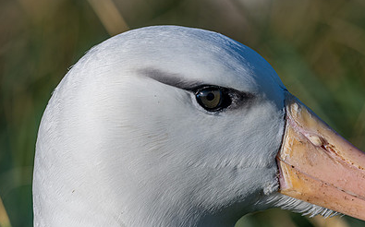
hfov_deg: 4.7
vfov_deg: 2.9
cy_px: 128
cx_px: 243
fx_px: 4462
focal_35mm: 449
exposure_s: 1/640
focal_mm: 300
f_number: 8
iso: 90
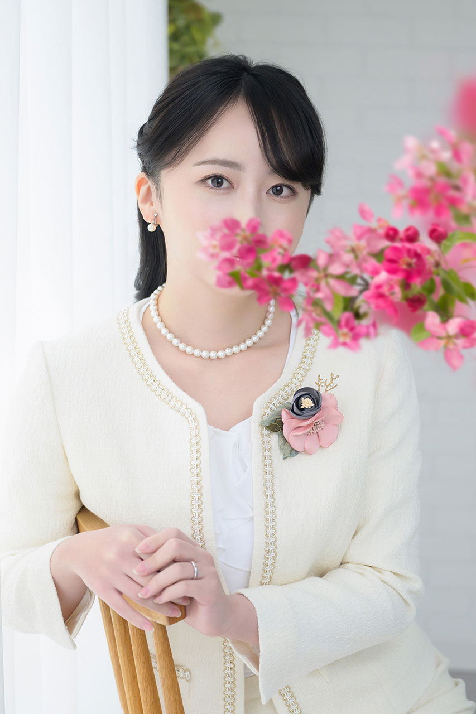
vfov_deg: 21.9
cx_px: 238
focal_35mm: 93
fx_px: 1845
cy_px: 357
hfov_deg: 14.7
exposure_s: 1/160
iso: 1250
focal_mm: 62
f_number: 2.8
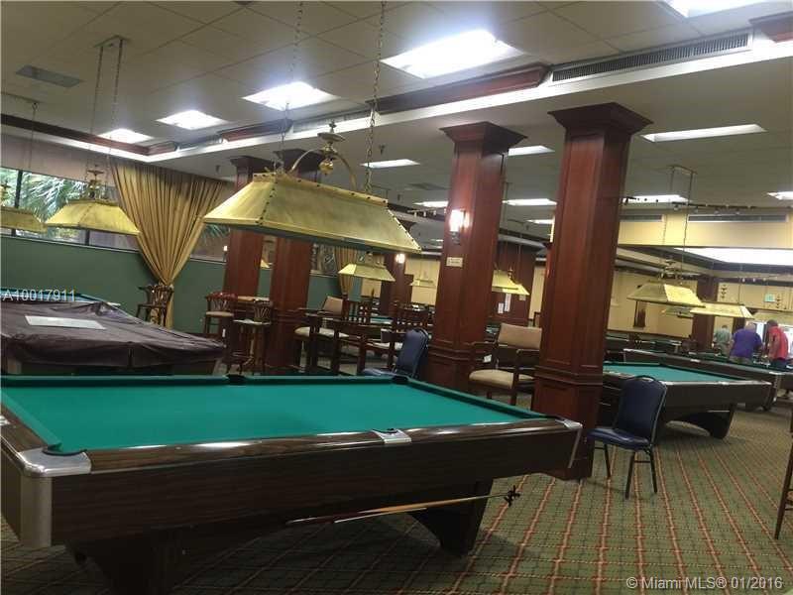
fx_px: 664
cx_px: 396
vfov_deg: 48.2
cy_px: 298
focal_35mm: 29
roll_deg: -7.8
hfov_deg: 61.7
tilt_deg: -0.3
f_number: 2.2
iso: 50
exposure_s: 1/15
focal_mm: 4.15
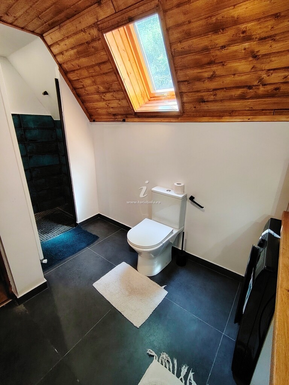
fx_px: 178
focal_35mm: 16
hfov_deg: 78.1
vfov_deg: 94.5
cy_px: 192
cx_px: 144
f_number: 2.2
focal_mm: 1.42
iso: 266
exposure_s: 1/33.3
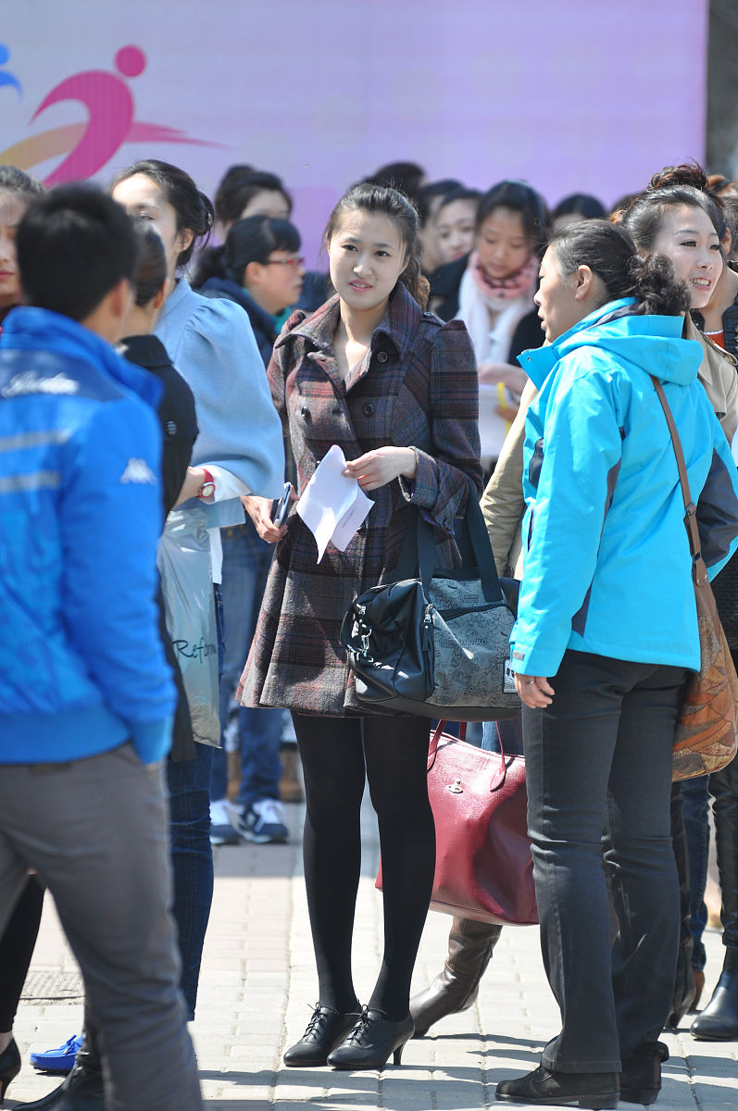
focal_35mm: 300
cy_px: 556
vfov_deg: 6.9
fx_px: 9248
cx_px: 369
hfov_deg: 4.6
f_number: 3.2
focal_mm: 200
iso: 200
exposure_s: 1/640
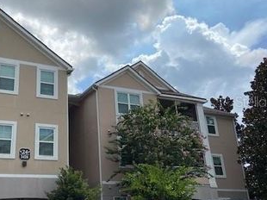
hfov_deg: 44.0
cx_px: 84
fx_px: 324
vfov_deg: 34.3
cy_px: 101
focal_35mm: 42
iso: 32
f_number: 1.8
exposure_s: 1/5495
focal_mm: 4.25
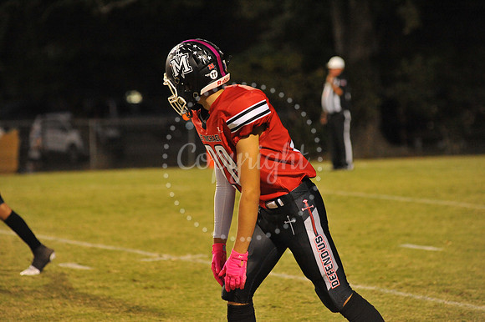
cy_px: 161
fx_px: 2693
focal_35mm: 200
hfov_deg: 10.3
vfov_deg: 6.9
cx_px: 242
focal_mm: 200
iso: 5000
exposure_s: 1/200
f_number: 5.6
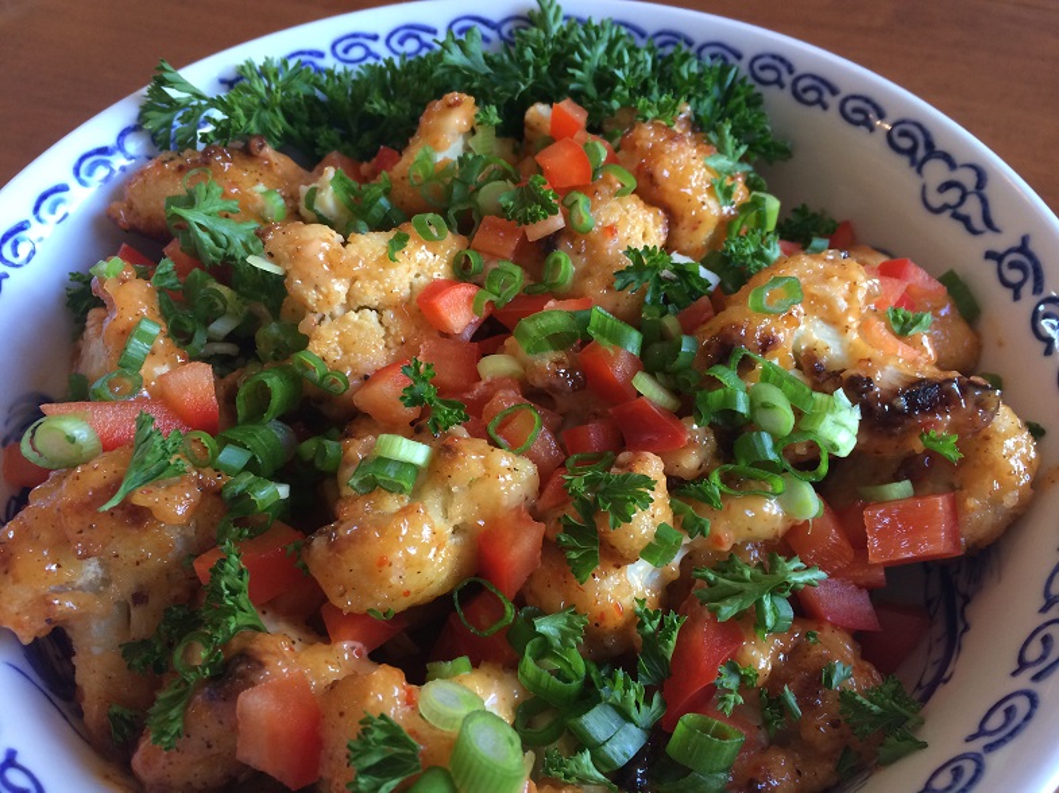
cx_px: 530
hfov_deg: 61.7
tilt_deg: -51.4
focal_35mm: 29
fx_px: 887
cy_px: 396
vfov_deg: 48.2
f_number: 2.2
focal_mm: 4.15
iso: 100
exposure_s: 1/30
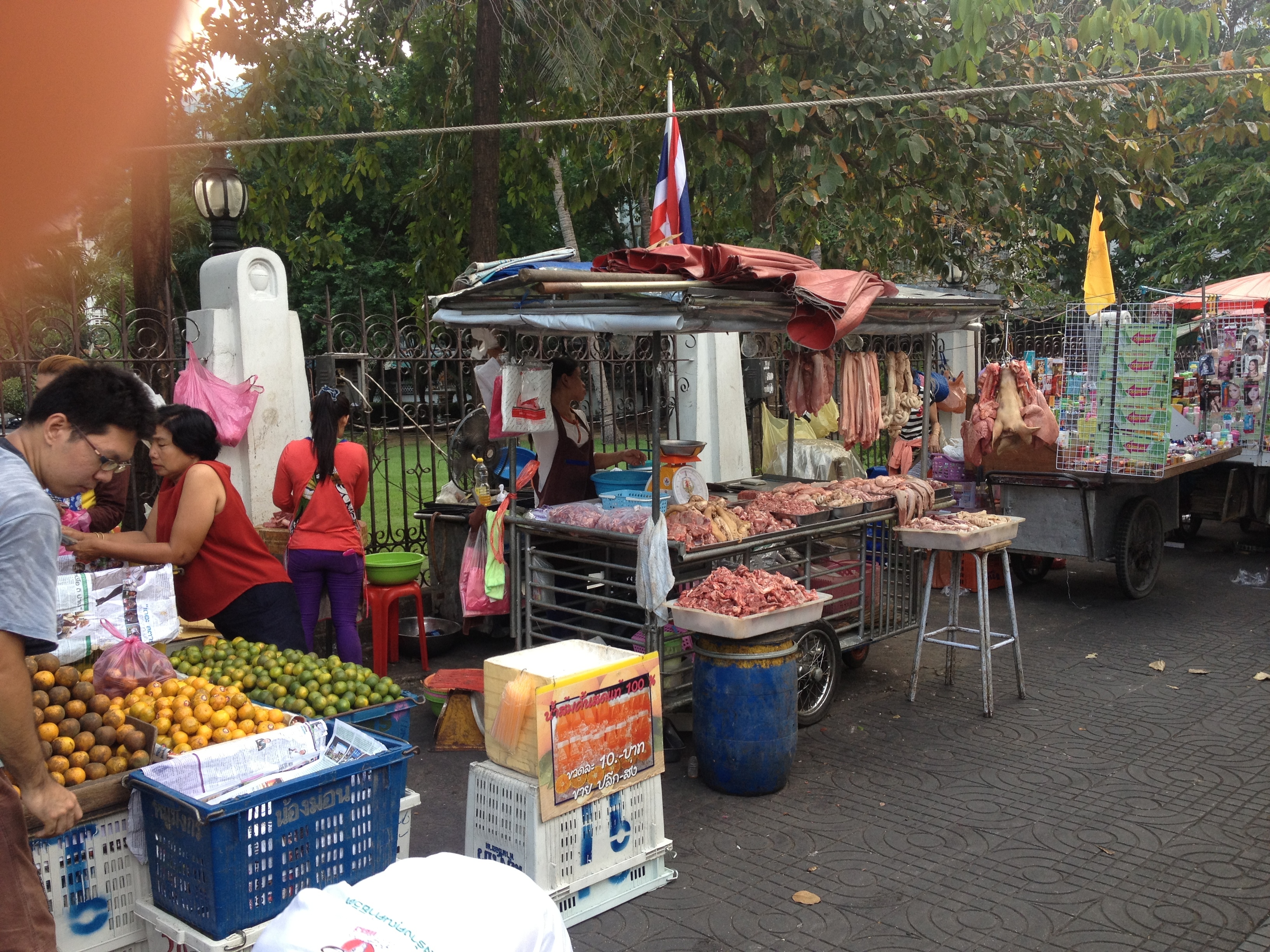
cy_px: 476
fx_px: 1284
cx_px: 635
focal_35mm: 35
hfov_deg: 52.6
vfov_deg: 40.7
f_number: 2.4
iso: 64
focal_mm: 4.28
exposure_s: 1/158
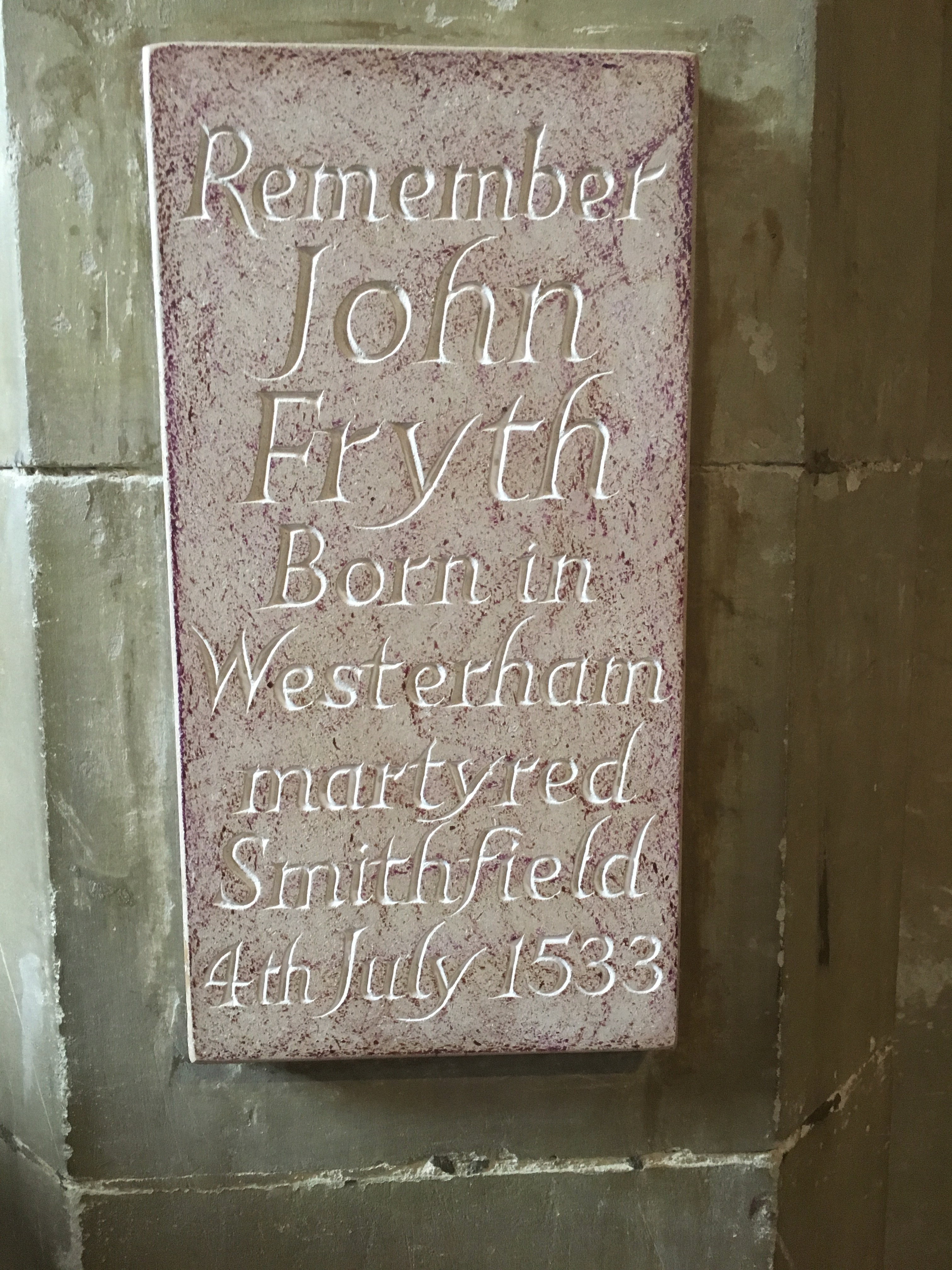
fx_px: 1063
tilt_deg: -6.9
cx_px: 476
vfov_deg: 61.7
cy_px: 635
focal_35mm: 29
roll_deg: -0.7
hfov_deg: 48.2
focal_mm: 4.15
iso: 250
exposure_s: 1/33
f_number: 2.2
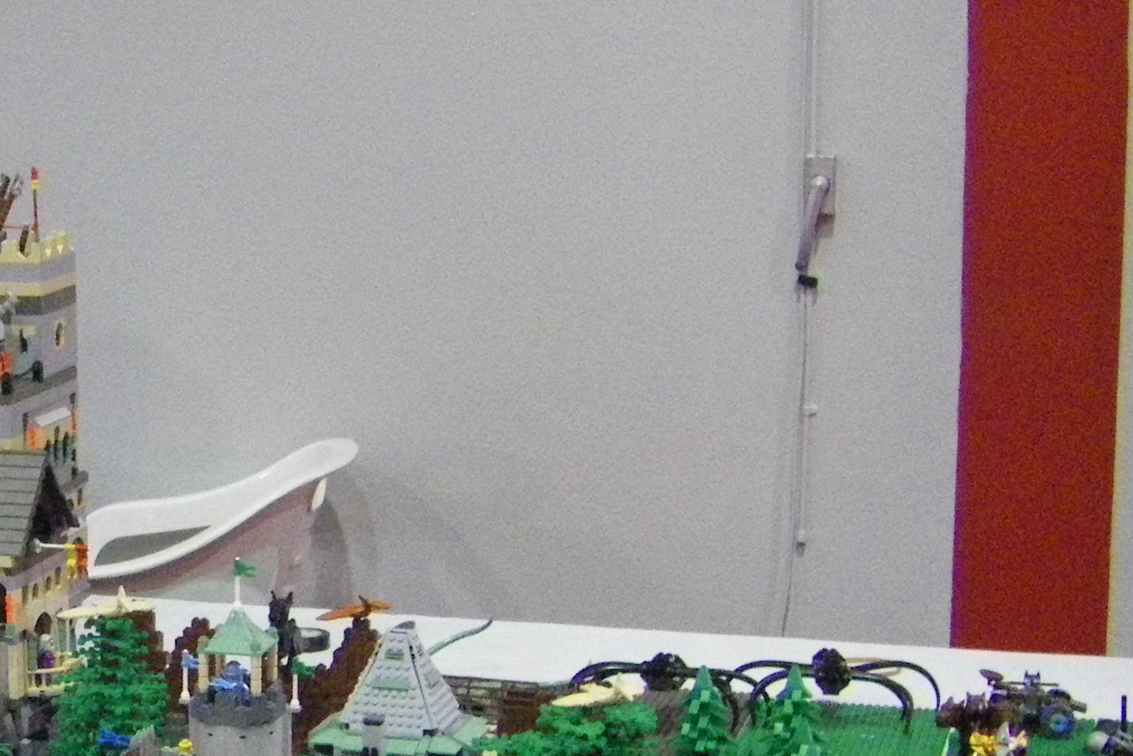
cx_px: -33
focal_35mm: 94
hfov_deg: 20.9
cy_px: 514
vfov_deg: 14.5
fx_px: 2958
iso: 800
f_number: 3.5
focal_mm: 6.3
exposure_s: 1/20
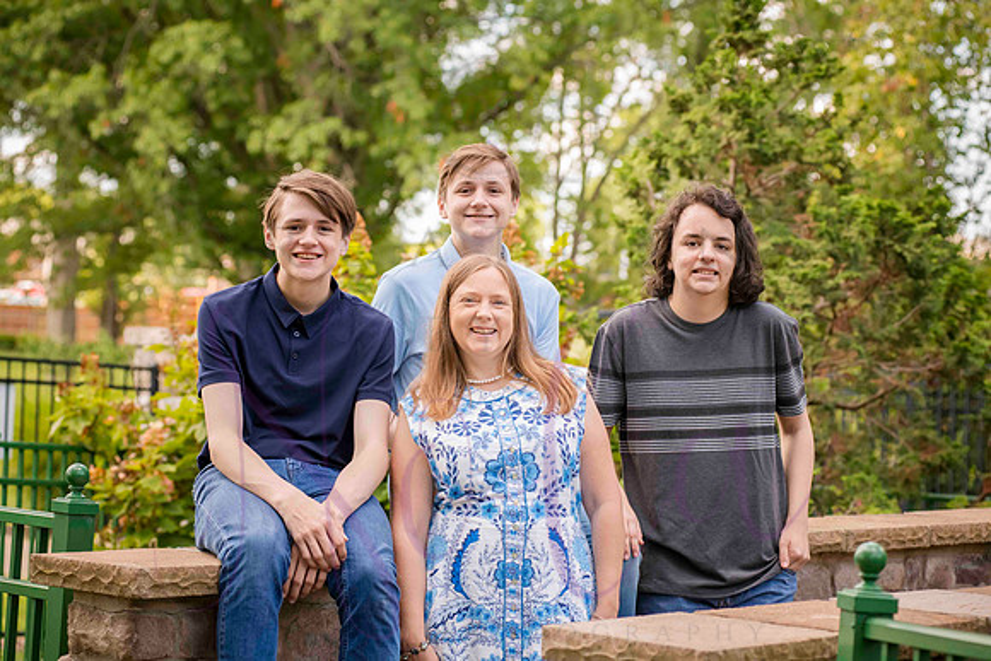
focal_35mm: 86
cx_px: 496
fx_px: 2368
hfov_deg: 23.6
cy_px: 330
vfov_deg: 15.9
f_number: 5
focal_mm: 86
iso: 400
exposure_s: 1/320
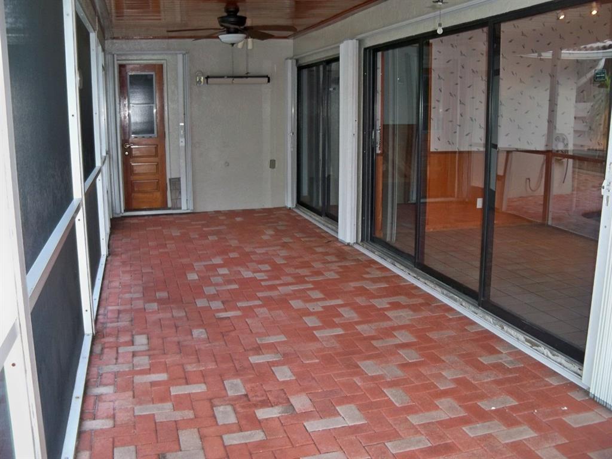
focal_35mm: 35
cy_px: 230
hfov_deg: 52.6
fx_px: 619
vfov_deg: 40.7
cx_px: 306
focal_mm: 6.2
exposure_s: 1/30
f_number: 3.5
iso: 200
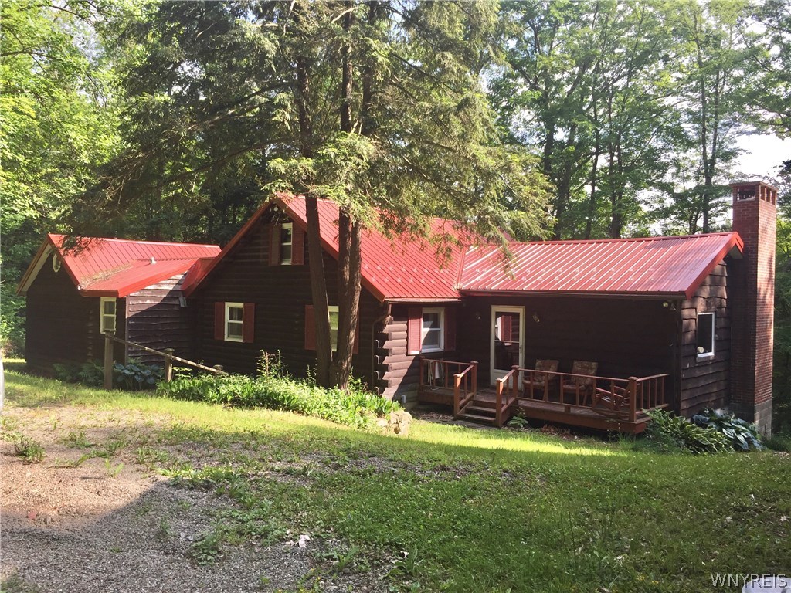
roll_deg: -2.2
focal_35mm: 29
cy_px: 296
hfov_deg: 61.7
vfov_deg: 48.2
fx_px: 663
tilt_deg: -0.3
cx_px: 396
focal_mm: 4.15
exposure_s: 1/488
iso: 32
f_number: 2.2
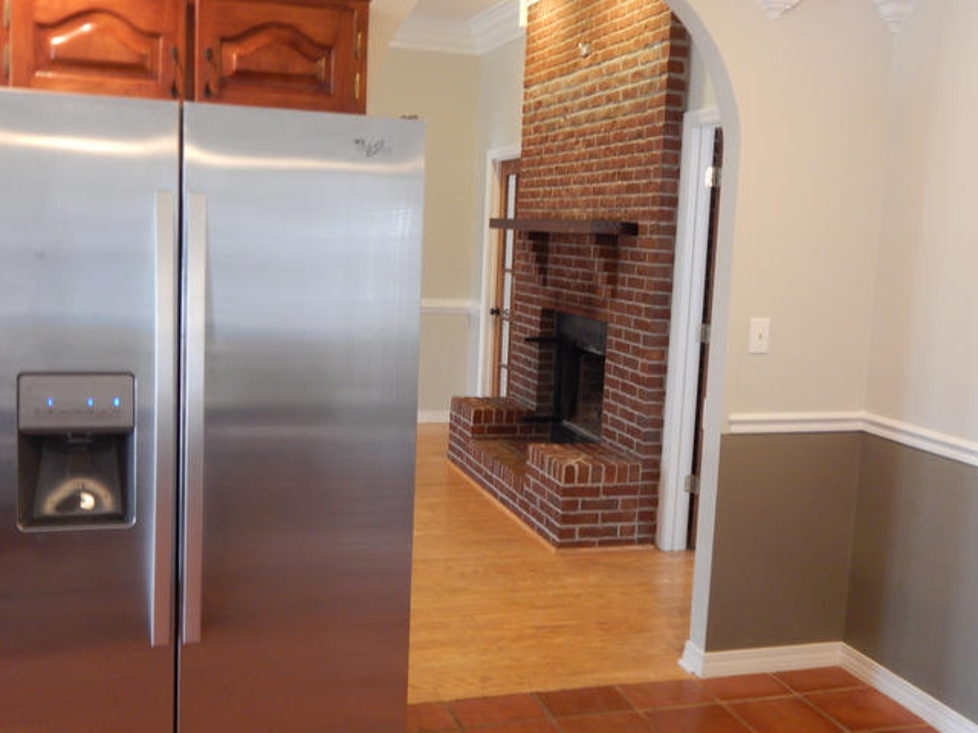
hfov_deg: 49.0
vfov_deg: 37.7
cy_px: 366
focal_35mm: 38
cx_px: 489
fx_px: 1074
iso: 400
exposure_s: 1/15
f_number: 3.4
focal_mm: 6.8
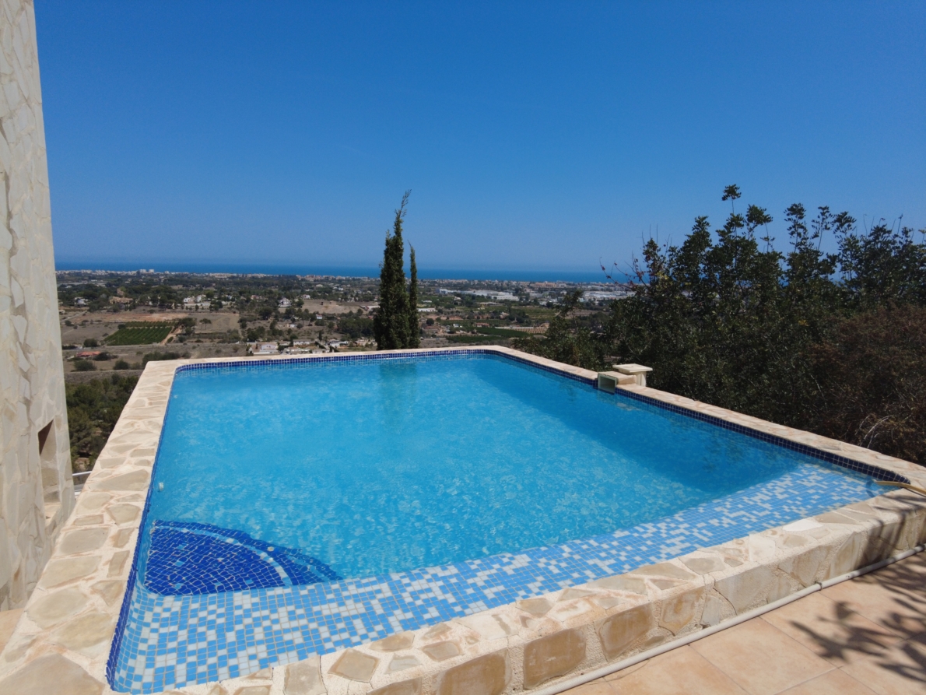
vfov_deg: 66.0
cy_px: 348
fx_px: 535
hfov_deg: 81.7
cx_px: 463
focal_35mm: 20
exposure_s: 1/2500
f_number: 1.8
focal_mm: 4.4
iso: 100
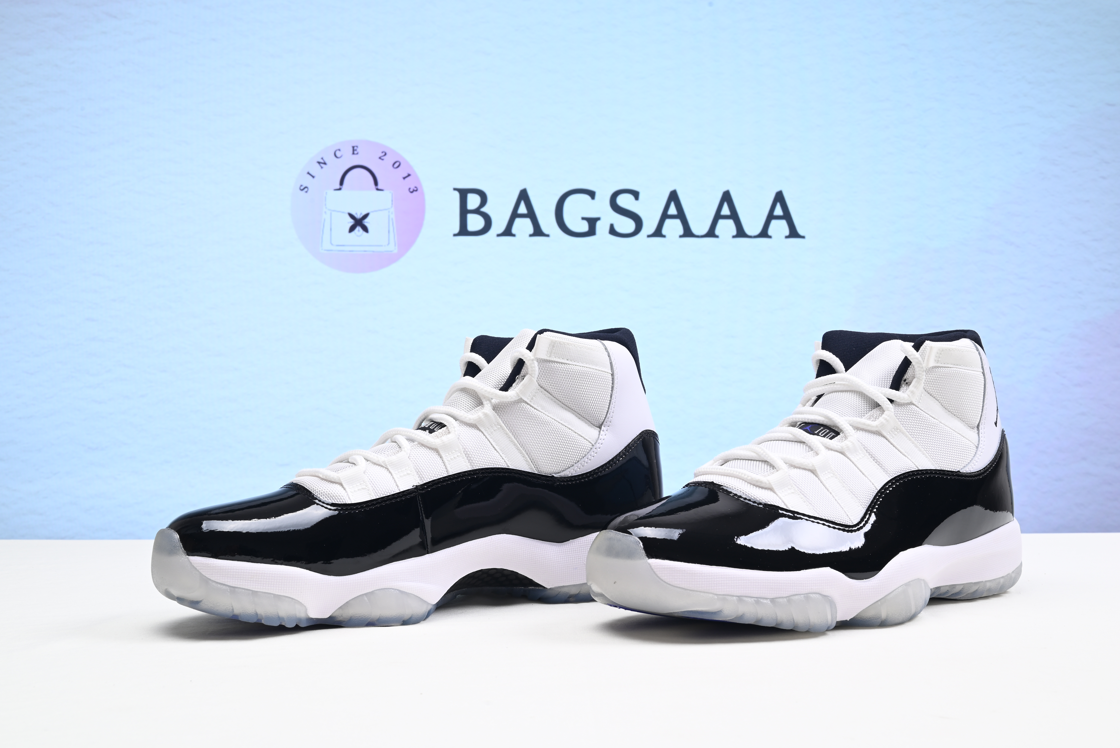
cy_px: 374
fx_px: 1214
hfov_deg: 49.5
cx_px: 560
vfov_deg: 34.2
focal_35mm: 39
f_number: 16
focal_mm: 39
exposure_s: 1/2
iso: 100
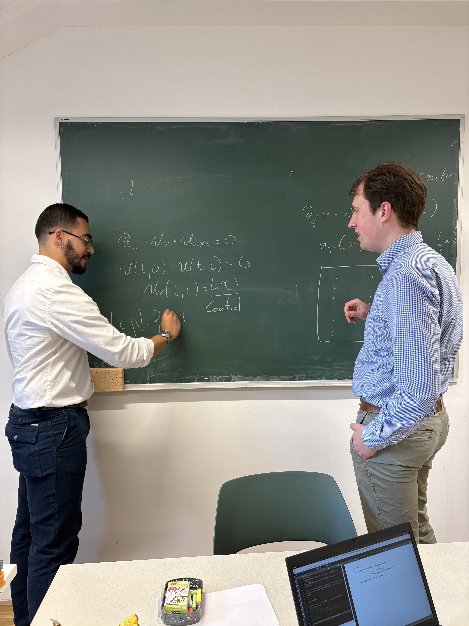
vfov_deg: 67.3
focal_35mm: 26
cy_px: 313
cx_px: 234
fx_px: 470
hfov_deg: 53.1
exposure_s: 1/100
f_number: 1.6
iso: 100
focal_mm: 5.96
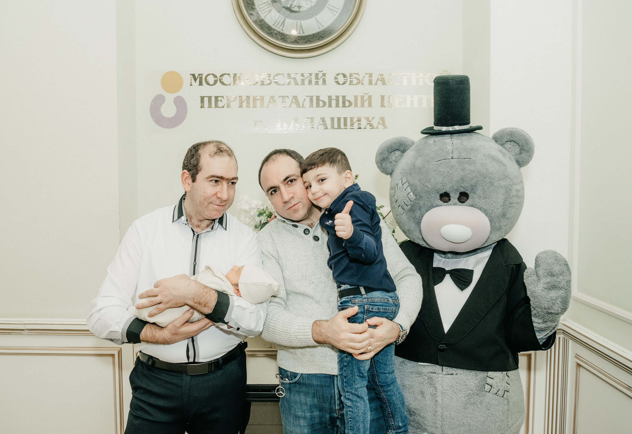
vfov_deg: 39.6
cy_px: 225
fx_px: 602
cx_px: 286
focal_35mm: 34
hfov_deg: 55.3
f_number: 4.5
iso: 320
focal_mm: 26
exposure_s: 1/160
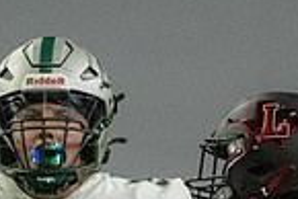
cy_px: 378
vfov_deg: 0.8
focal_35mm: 1786
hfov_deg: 1.2
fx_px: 14799
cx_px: -58
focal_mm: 361
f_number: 5.6
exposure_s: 1/1000
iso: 8000
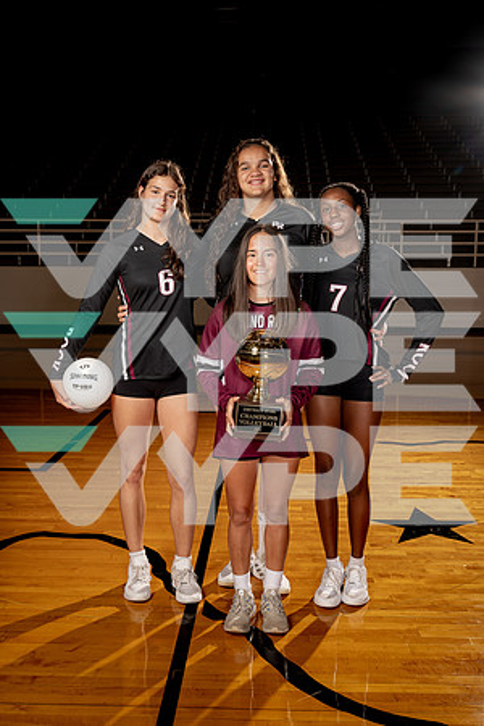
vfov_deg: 50.7
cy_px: 363
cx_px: 242
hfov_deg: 35.1
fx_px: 766
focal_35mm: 38
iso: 100
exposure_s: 1/250
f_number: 5.6
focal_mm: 38
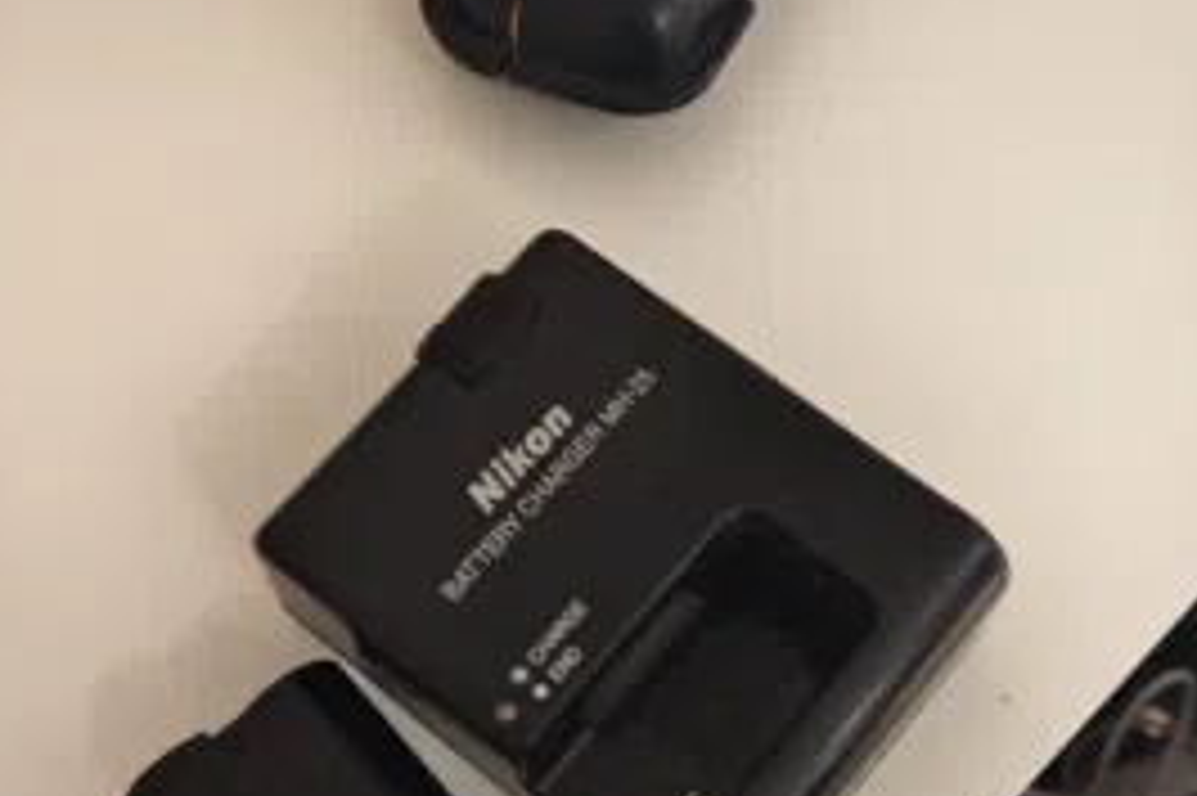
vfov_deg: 35.1
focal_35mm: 36
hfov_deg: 53.1
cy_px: 684
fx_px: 1196
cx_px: 554
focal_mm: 5.56
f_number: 1.88
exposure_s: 1/33.3
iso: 2417
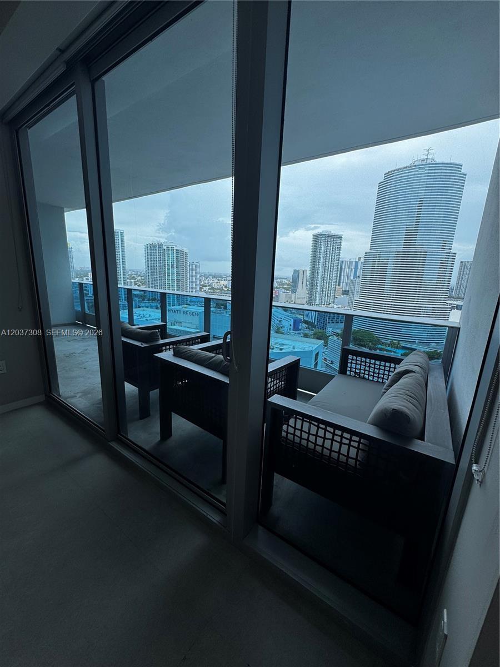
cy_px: 334
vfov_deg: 102.1
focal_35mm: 14
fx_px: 270
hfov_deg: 85.7
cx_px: 250
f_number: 2.2
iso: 40
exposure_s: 1/346
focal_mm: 2.22
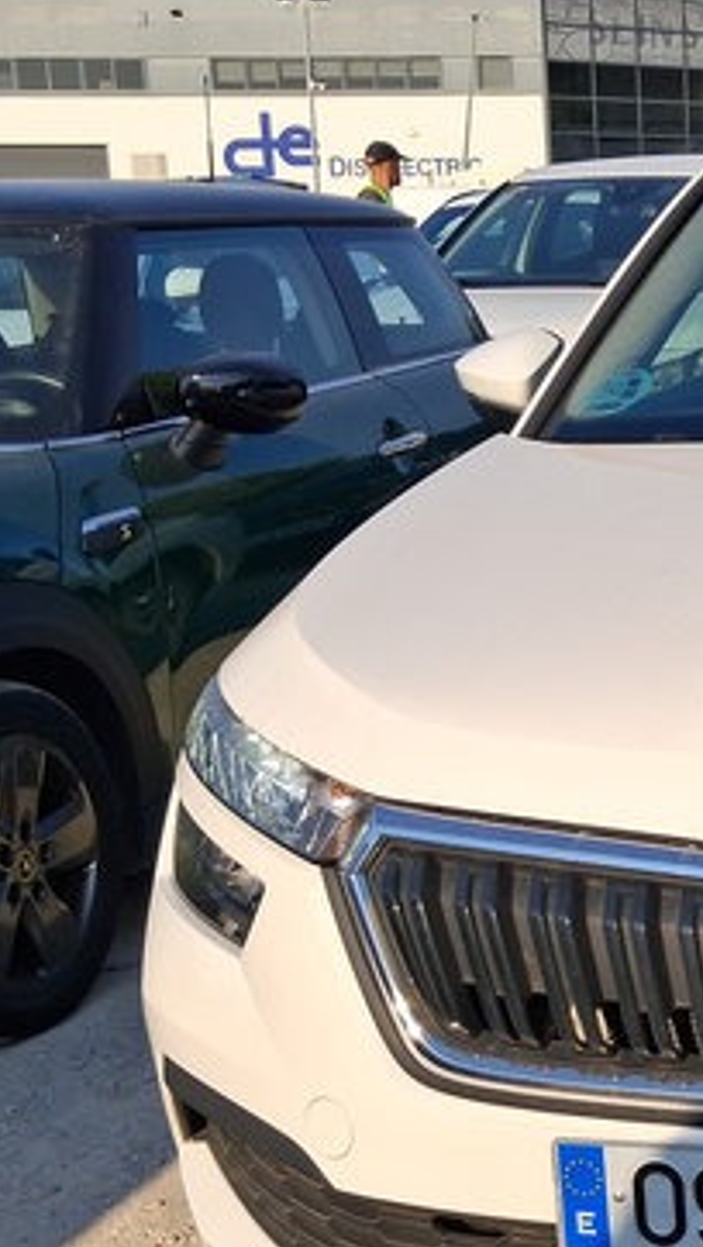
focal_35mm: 65
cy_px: 847
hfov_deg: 17.1
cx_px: 992
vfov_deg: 32.0
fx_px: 2151
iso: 20
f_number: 1.8
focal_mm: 4
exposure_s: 1/755
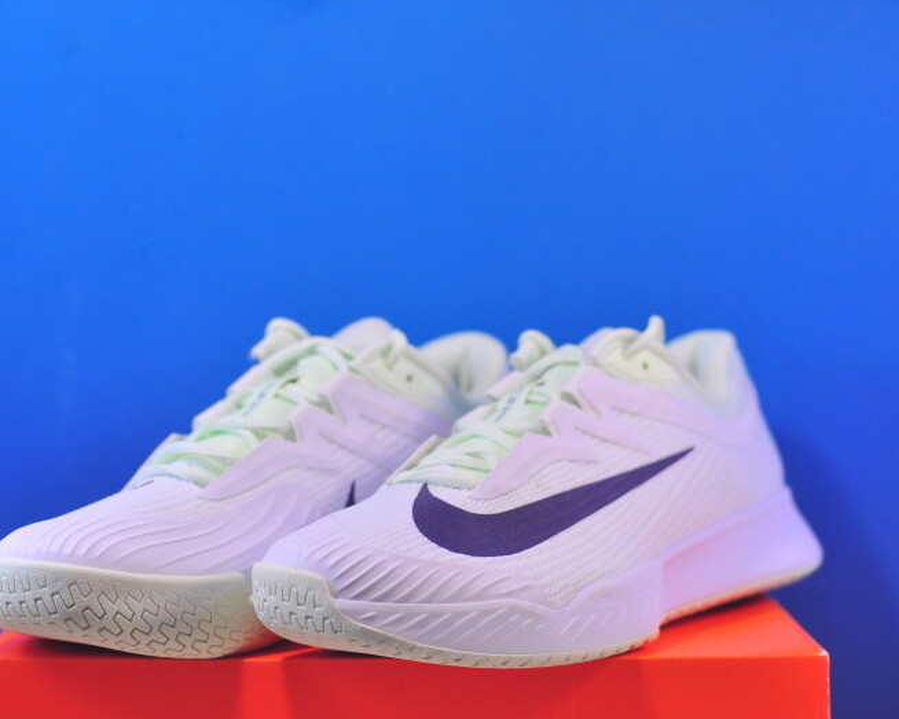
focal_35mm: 86
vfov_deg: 17.9
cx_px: 418
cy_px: 361
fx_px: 2288
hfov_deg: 22.2
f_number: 2.5
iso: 250
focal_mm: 50
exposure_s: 1/320
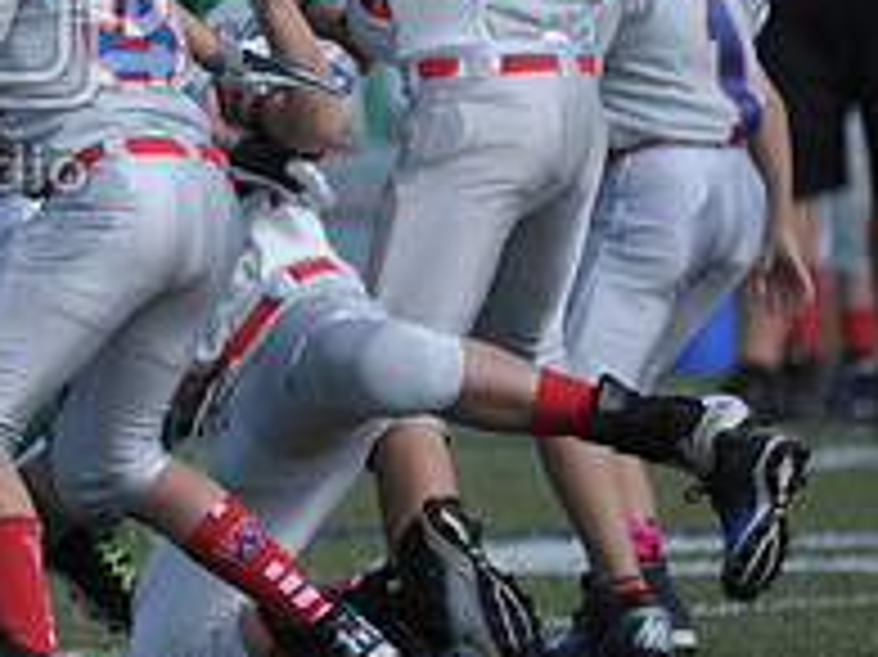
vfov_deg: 1.2
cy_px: 7
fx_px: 30443
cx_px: -396
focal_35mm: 1201
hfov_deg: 1.7
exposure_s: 1/4000
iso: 640
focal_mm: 280
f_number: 4
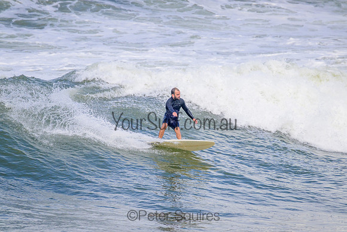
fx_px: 7713
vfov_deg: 1.7
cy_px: 116
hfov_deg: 2.6
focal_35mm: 800
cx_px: 174
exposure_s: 1/2000
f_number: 11
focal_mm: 800
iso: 800
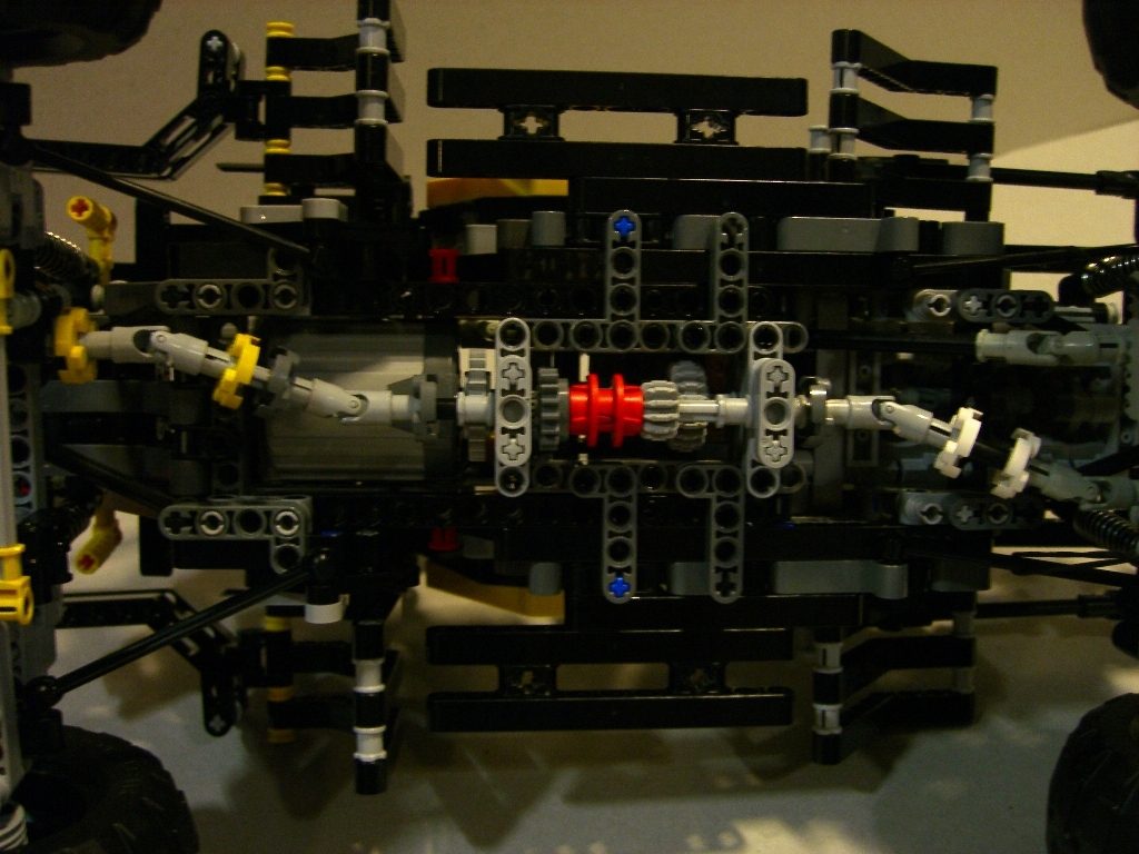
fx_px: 1250
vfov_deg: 37.7
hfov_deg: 49.0
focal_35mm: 38
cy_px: 427
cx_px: 570
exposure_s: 1/8
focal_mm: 7.9
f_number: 2.8
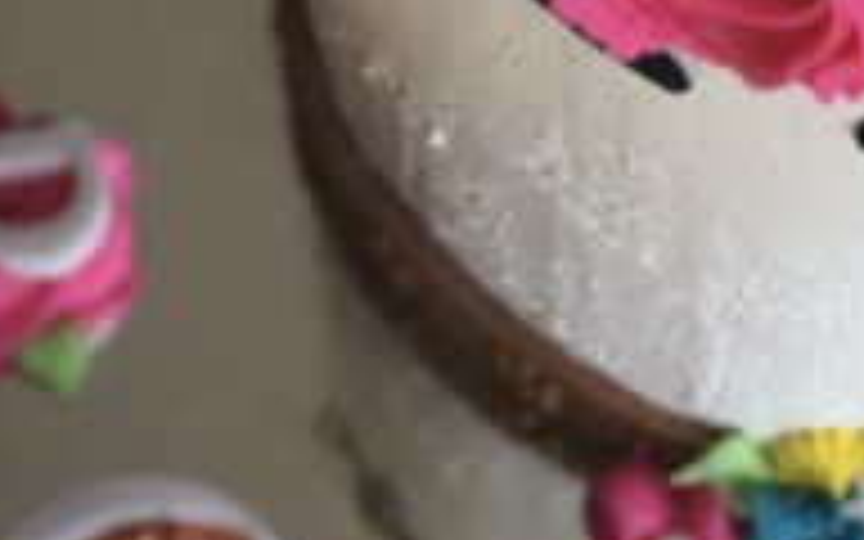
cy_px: 299
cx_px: 896
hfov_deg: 13.1
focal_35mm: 157
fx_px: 3697
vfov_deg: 8.4
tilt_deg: -65.5
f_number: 2.8
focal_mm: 6.6
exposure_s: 1/60
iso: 400
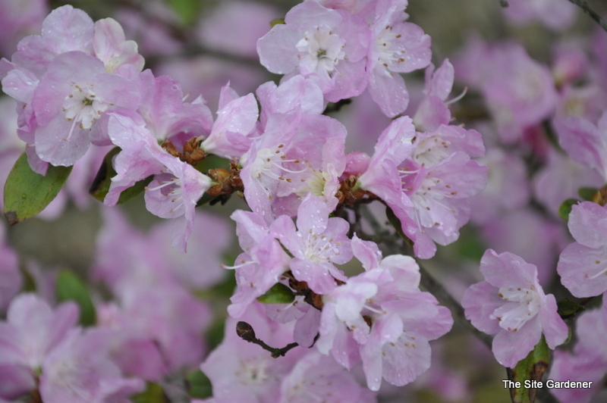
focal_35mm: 147
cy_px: 202
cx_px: 304
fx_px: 2476
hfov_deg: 14.0
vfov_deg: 9.3
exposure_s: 1/60
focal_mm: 98
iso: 800
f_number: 5.6
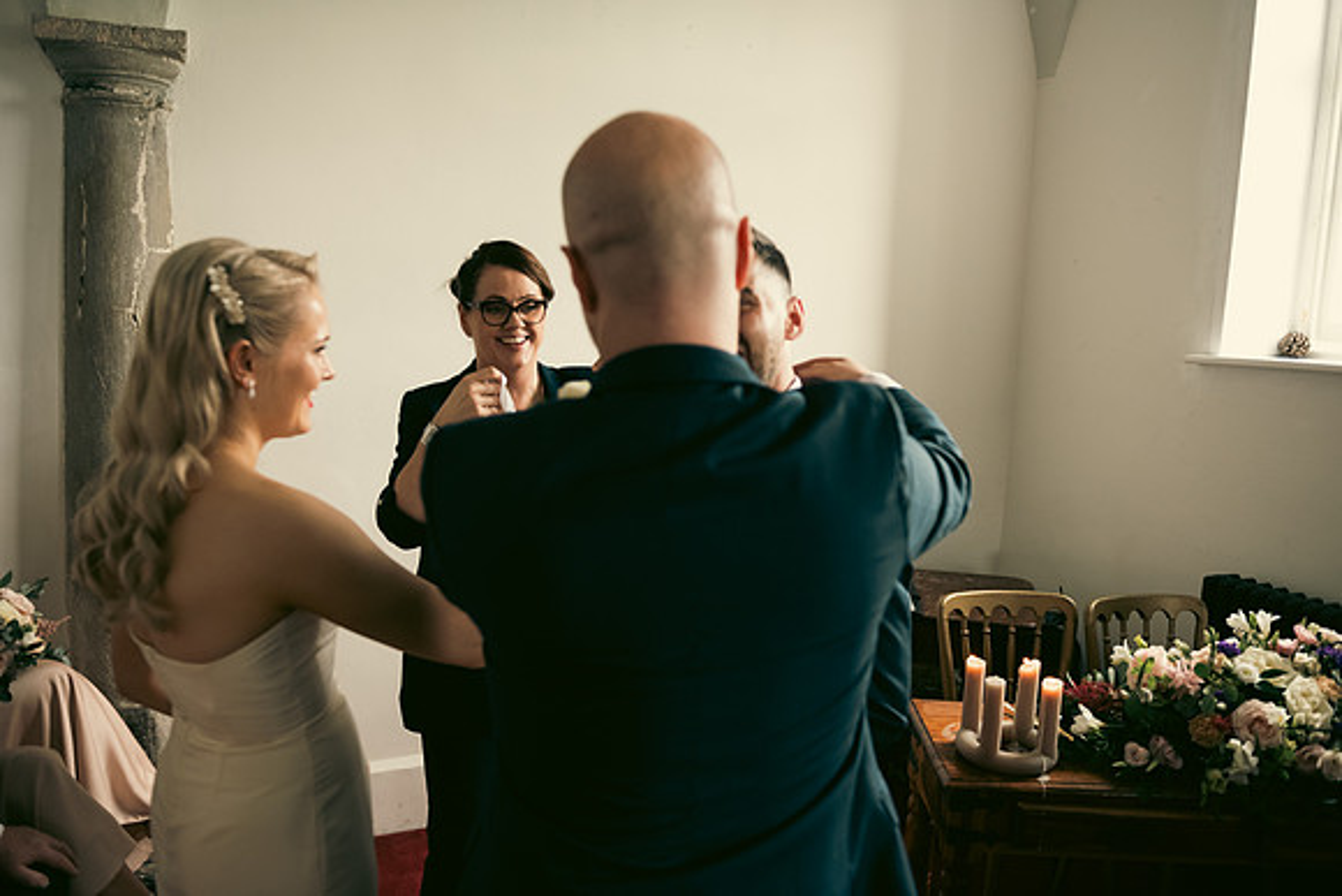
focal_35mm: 29
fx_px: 1081
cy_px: 448
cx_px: 671
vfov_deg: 45.0
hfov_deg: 63.6
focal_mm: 29
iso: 800
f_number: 3.5
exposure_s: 1/160
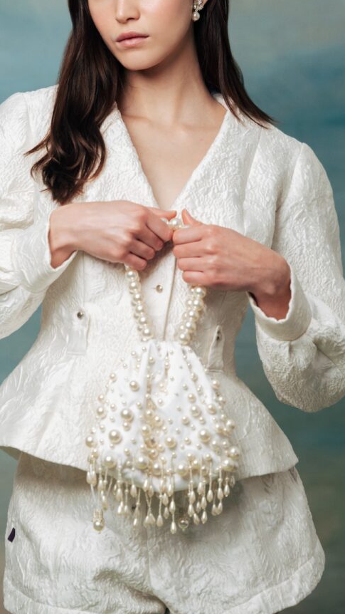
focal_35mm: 98
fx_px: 1593
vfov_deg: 21.8
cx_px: 124
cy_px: 267
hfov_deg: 12.3
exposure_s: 1/800
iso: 800
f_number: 2.8
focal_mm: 70
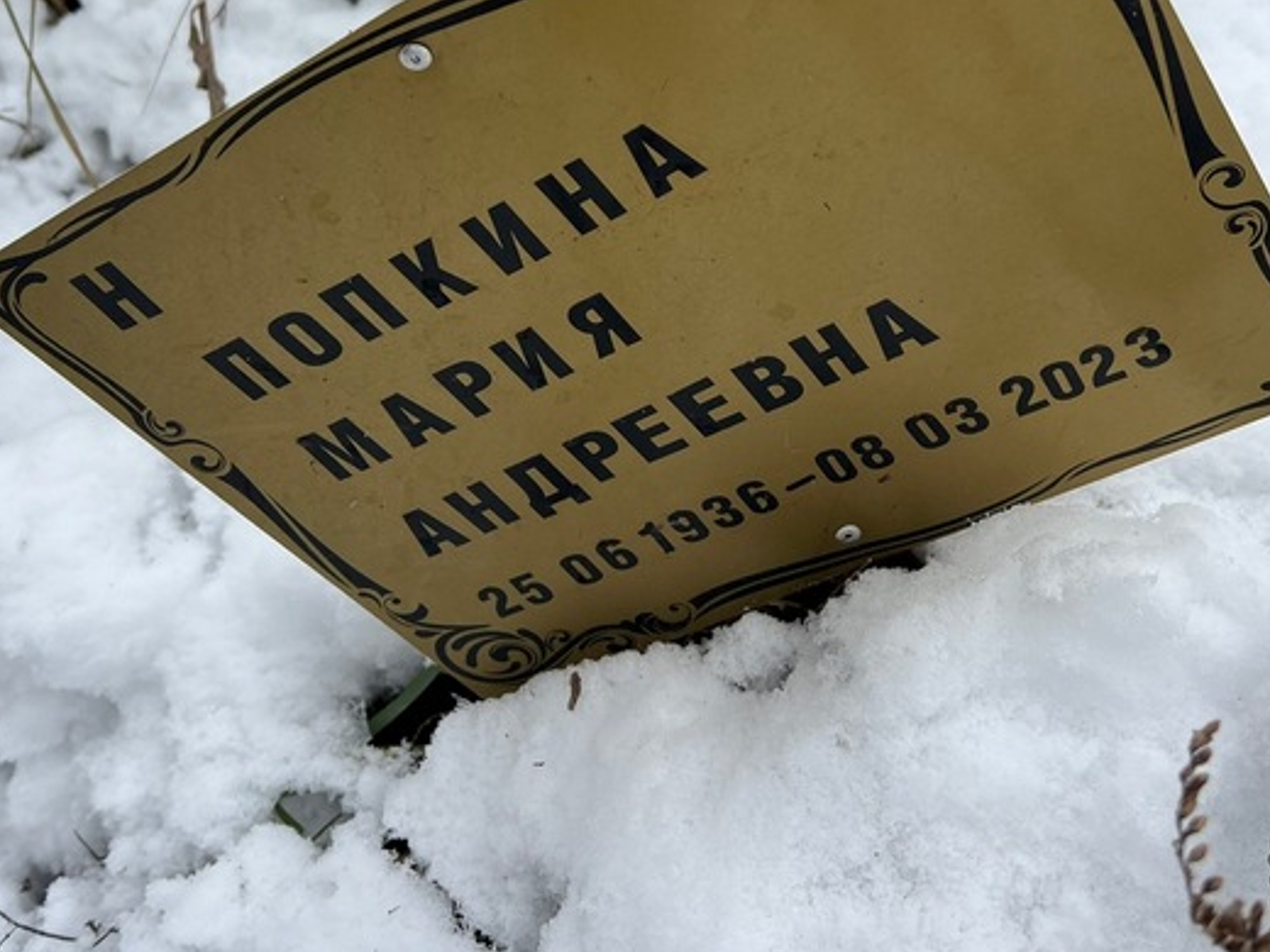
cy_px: 242
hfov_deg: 46.8
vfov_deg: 35.2
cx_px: 674
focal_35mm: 40
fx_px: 1468
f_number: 1.5
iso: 50
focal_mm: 5.7
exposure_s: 1/411
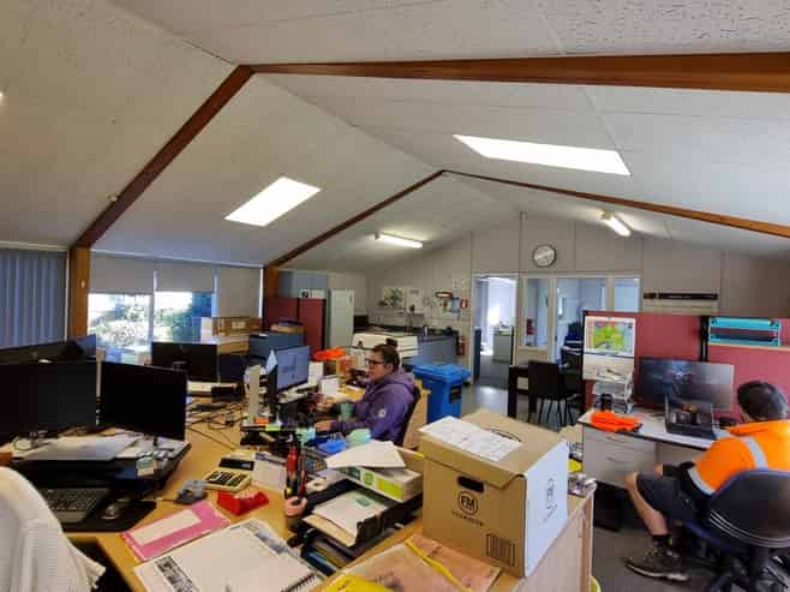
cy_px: 296
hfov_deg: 106.2
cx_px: 395
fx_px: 297
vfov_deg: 89.9
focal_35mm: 13
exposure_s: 1/100
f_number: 2.2
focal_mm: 1.74
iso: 80
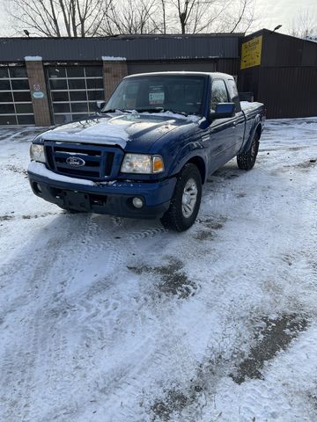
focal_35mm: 26
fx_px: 317
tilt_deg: -19.9
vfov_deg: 67.3
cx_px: 158
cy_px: 211
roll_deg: +0.6
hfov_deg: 53.1
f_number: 1.5
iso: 50
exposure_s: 1/3356
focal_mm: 5.7
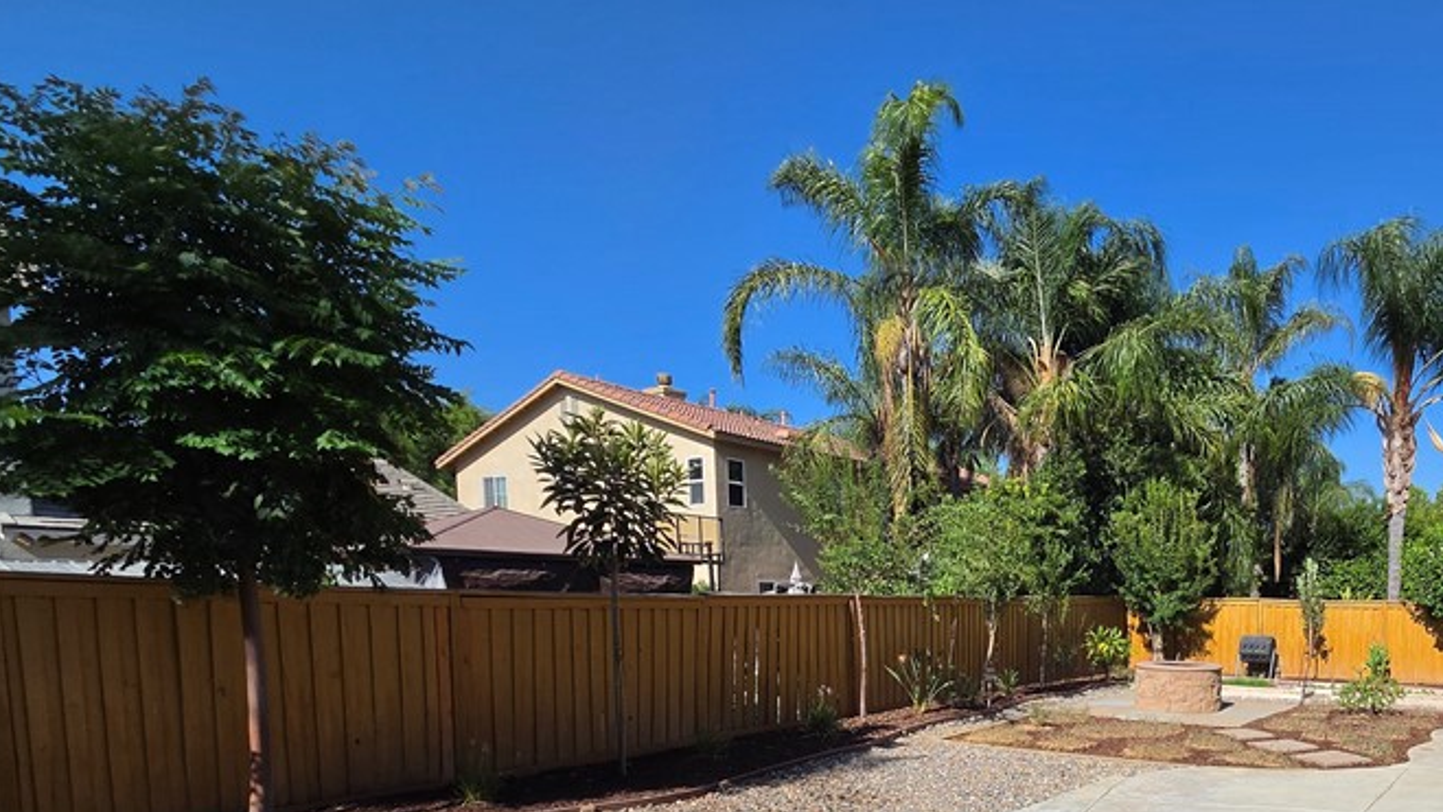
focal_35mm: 22
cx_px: 1060
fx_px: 842
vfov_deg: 47.4
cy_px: 696
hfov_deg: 76.0
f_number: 2.2
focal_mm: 2.2
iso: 100
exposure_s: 1/4098
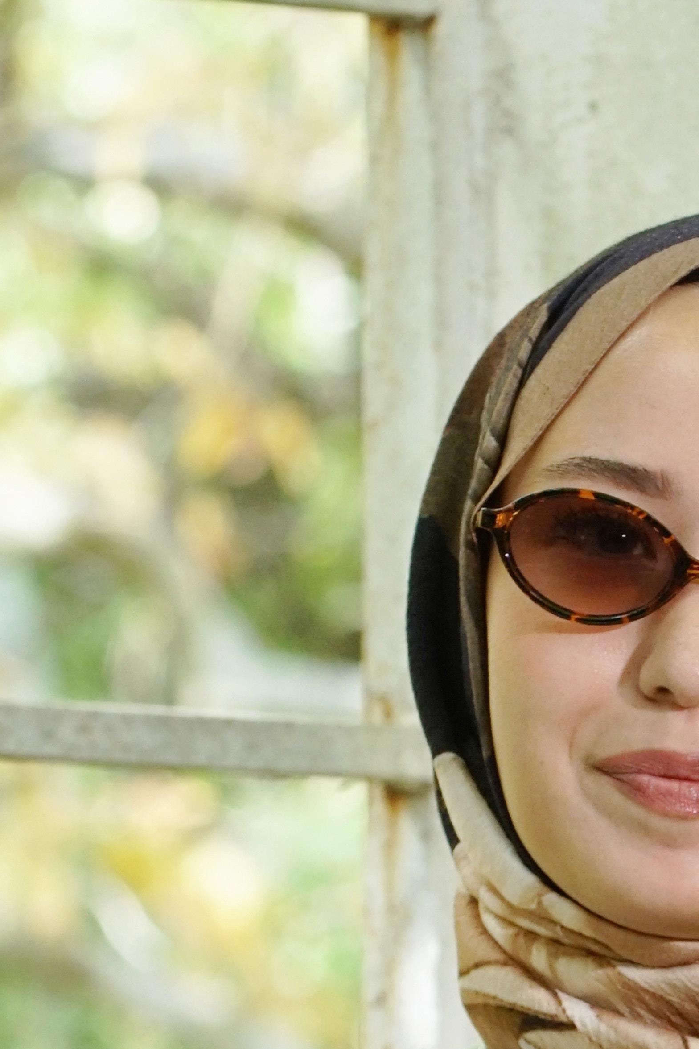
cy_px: 1629
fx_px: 11325
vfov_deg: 5.2
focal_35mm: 389
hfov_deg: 3.5
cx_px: 825
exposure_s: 1/100
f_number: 6.3
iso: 640
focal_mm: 115
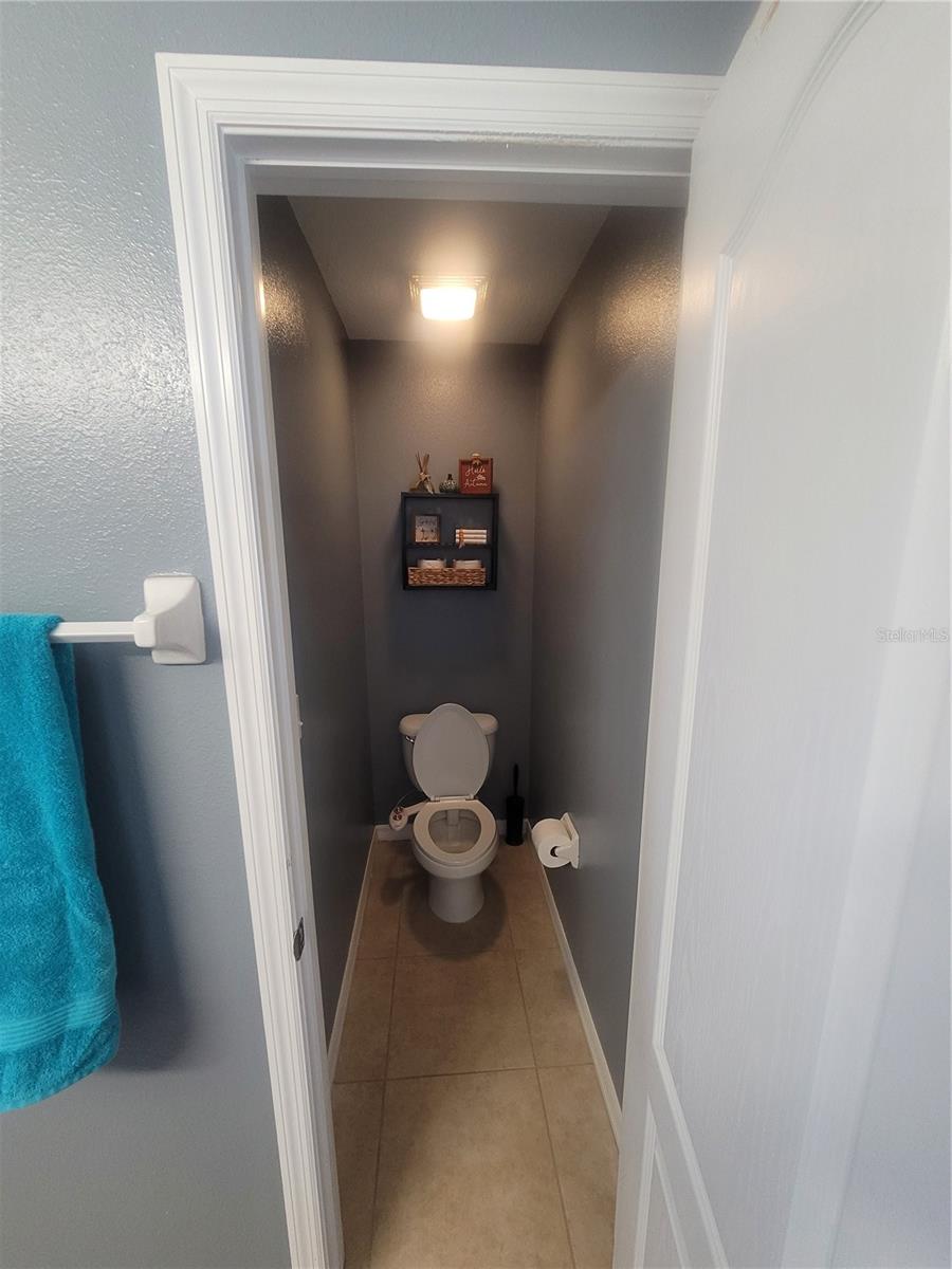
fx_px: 477
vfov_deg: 106.2
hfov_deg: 89.9
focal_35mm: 13
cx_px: 476
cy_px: 634
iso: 400
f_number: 2.2
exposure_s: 1/60
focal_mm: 2.2
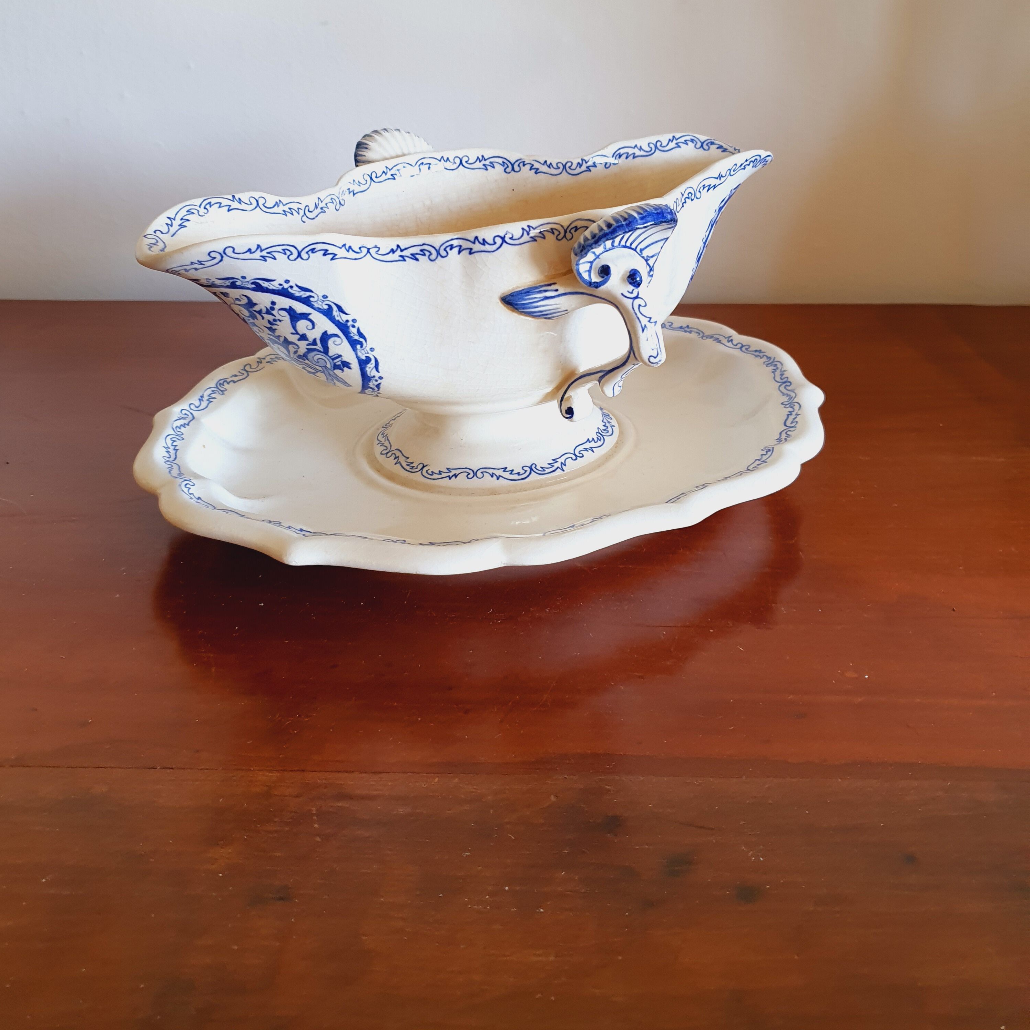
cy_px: 379
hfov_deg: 52.5
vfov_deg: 51.9
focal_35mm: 31
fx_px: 1044
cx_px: 509
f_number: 2.4
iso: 80
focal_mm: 4.32
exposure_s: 1/100
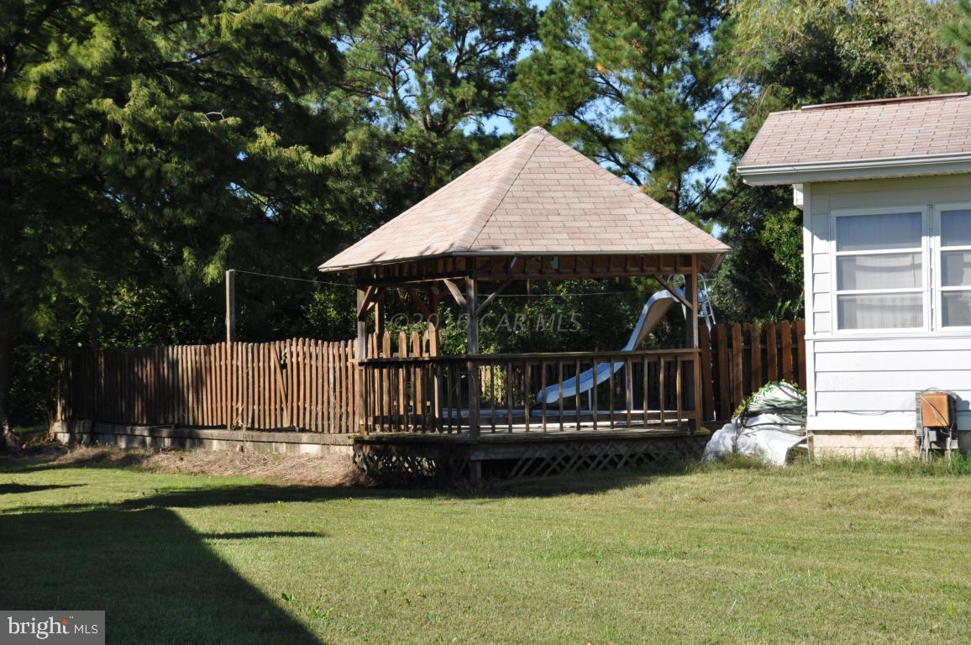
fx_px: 2101
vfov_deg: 17.5
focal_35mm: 78
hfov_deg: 26.0
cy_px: 322
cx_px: 486
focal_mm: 52
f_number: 10
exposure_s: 1/200
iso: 200
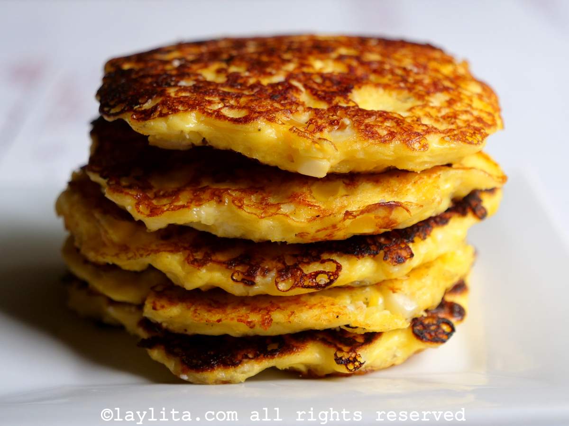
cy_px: 213
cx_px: 284
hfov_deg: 23.3
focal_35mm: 84
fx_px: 1380
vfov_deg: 17.6
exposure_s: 1/100
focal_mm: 42
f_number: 3.9
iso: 640
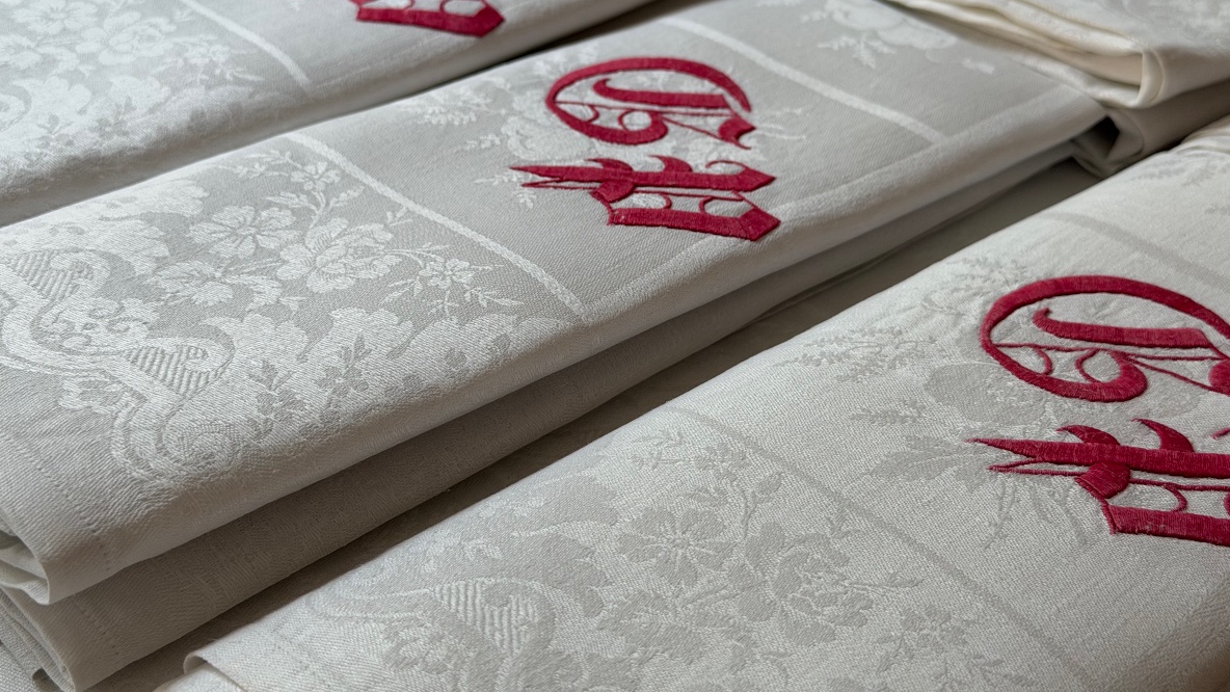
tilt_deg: -32.9
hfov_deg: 39.2
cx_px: 617
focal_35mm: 53
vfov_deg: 22.6
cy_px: 278
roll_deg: -3.1
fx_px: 1729
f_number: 1.78
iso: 80
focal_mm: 6.76
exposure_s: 1/121
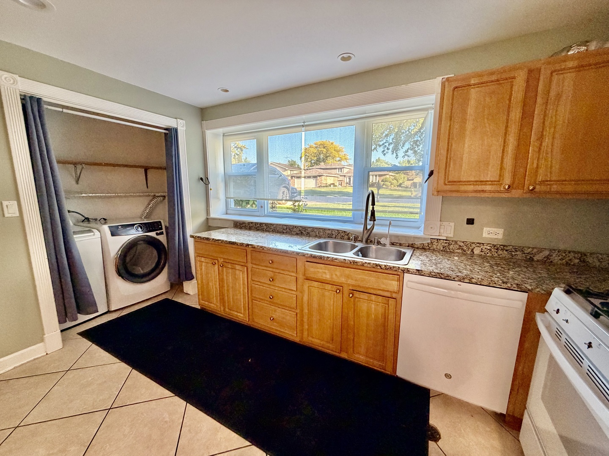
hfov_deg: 102.1
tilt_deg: -9.0
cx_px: 304
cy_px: 228
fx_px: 246
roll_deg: -0.2
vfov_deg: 85.7
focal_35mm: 14
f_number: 2.2
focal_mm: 2.22
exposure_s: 1/60
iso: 250
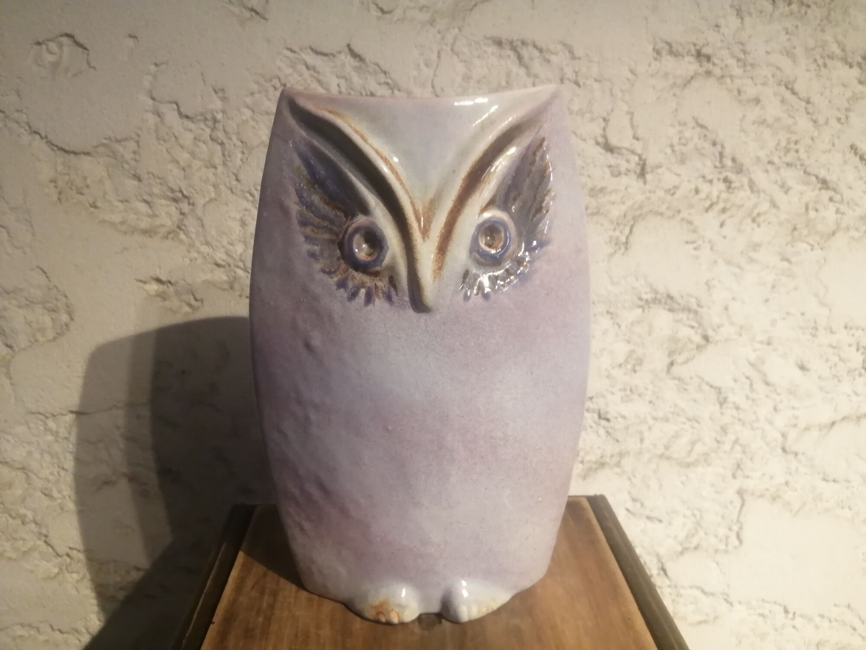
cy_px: 325
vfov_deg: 53.1
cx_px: 433
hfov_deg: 67.3
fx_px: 650
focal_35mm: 26
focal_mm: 3.6
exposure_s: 1/33.3
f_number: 1.8
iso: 250
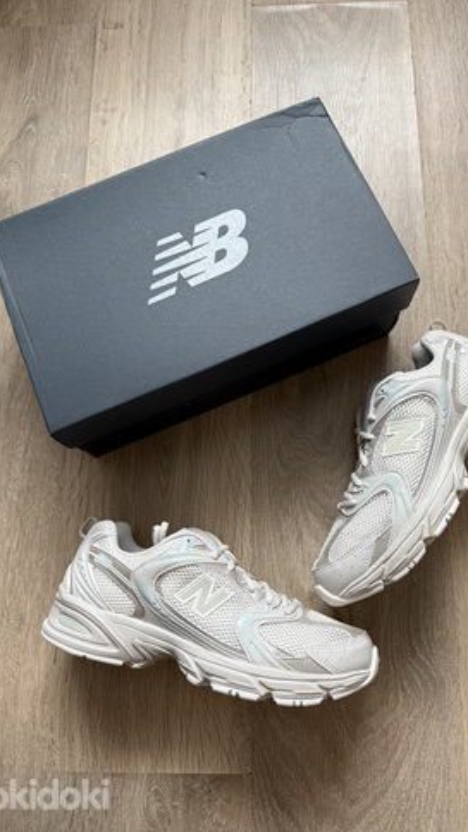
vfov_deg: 69.9
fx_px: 596
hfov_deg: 42.8
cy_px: 425
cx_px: 261
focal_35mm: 27
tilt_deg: -75.9
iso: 400
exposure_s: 1/60
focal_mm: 6.76
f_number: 1.78
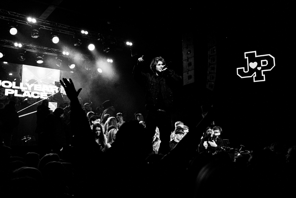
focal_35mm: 35
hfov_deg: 54.0
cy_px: 99
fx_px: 290
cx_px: 148
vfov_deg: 37.6
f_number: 3.5
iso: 2000
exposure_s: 1/400
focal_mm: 34
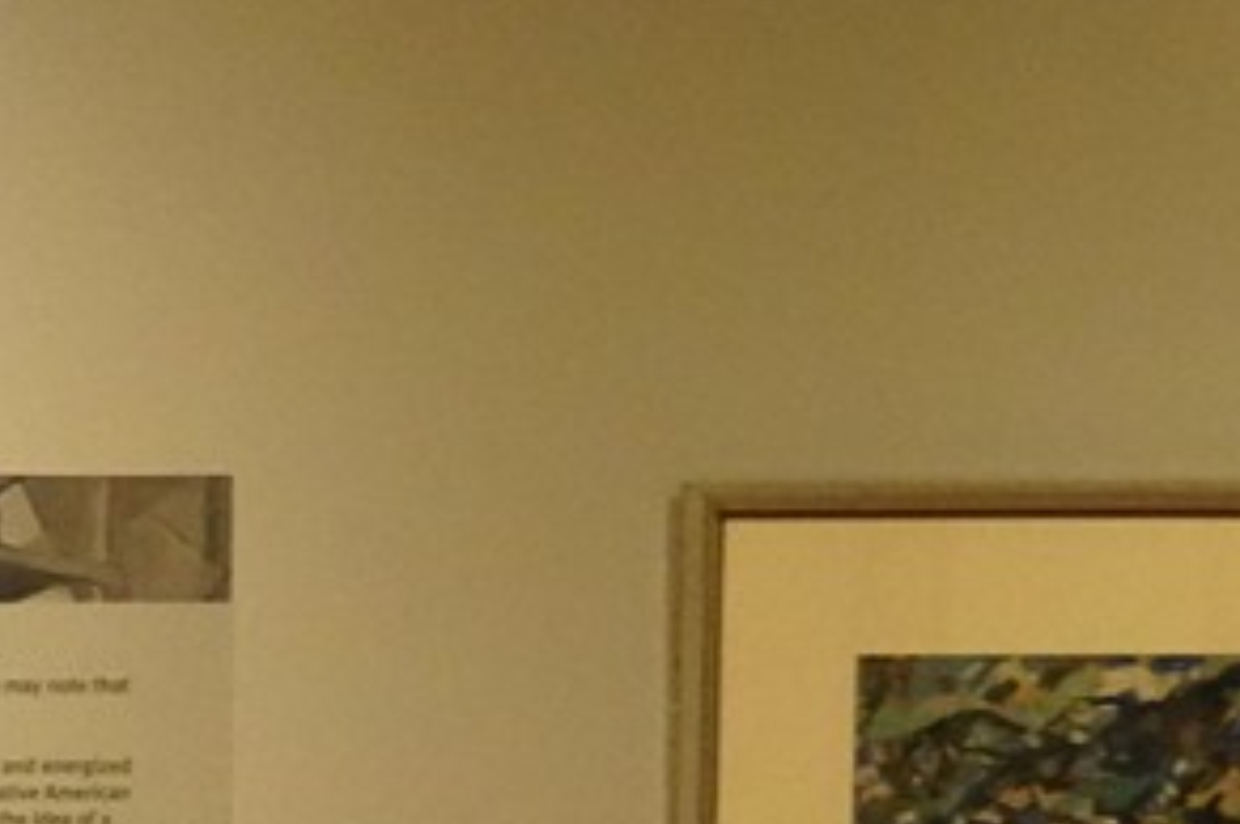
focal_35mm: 295
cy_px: 1240
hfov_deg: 6.3
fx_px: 10150
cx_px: -2824
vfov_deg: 4.6
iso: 6400
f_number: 7.1
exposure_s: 1/100
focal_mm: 43
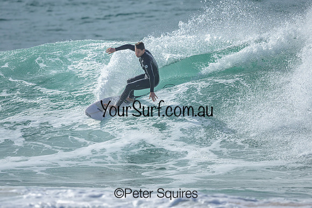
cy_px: 82
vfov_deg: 1.3
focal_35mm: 1098
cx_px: 154
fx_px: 9517
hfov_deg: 1.9
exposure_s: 1/2000
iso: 125
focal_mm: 800
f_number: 6.3
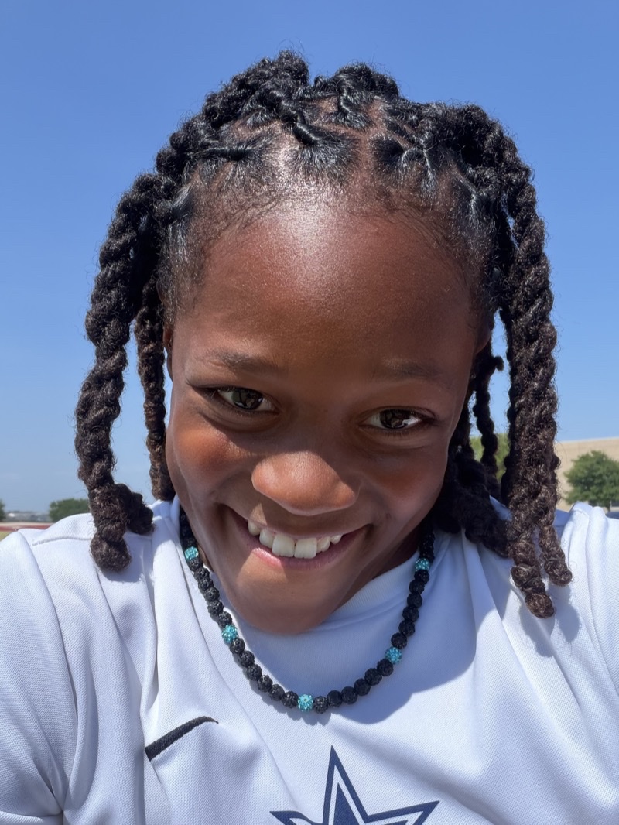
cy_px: 412
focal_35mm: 30
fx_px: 715
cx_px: 310
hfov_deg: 46.8
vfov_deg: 60.0
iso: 40
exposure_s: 1/542
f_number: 1.9
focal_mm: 2.71
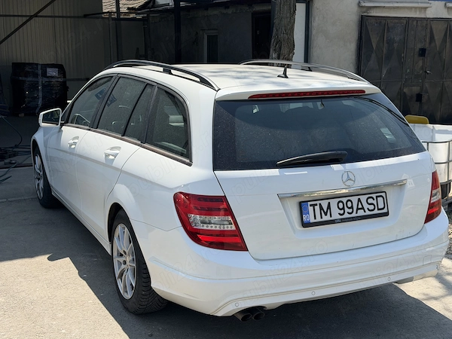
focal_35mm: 48
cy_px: 170
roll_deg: -0.4
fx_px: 627
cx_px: 226
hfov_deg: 39.7
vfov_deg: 30.3
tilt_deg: -11.5
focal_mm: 6.76
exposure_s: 1/3704
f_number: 1.78
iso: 64
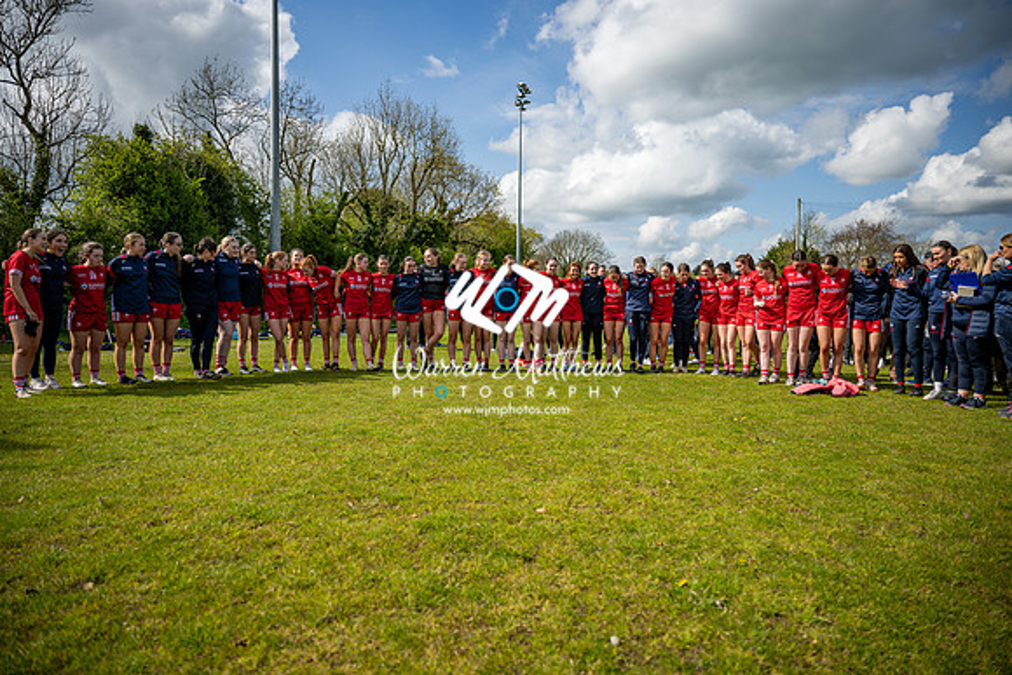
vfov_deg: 53.2
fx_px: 675
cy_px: 338
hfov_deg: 73.7
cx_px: 506
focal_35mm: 24
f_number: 2.8
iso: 100
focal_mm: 24
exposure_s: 1/1600
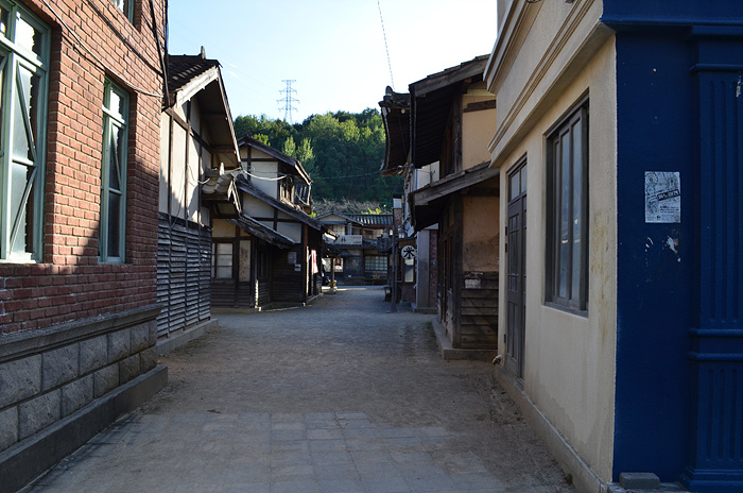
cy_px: 246
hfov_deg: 67.5
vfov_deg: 47.8
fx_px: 556
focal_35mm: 27
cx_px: 372
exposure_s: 1/250
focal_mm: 18
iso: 400
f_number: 10
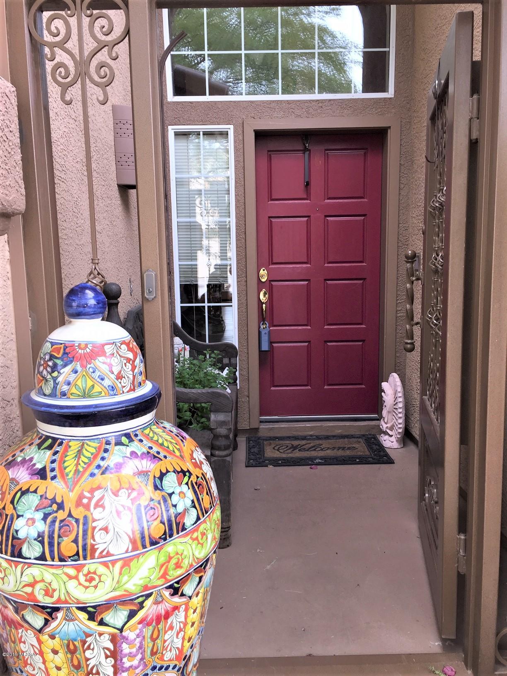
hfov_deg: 48.2
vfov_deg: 61.7
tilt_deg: -8.3
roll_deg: +0.8
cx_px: 254
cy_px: 338
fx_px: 566
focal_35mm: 29
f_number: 2.2
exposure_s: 1/61
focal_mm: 4.15
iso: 32
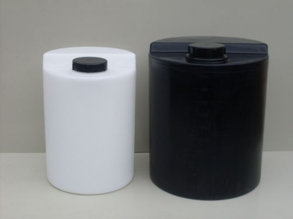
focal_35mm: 60
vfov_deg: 24.4
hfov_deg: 32.2
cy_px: 110
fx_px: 508
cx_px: 146
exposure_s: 1/500
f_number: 3.4
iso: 80
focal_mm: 9.9
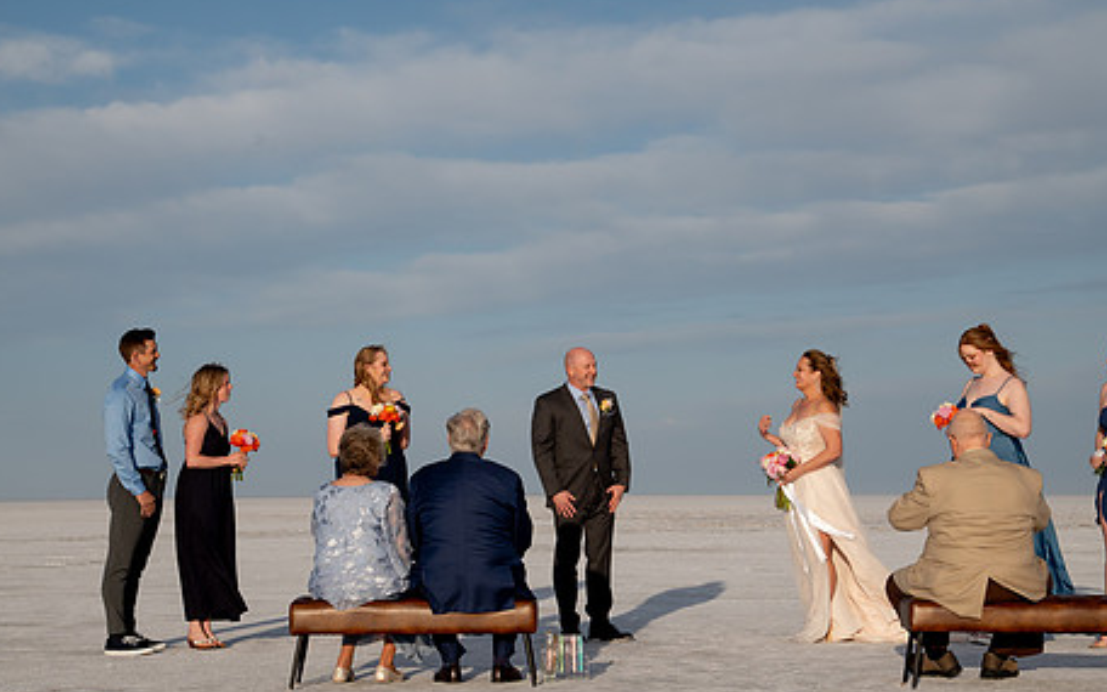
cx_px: 572
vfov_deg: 15.2
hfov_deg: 24.1
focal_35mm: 86
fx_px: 2595
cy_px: 288
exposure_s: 1/800
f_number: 8
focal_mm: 62
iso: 200
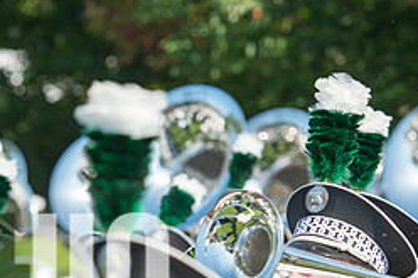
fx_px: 3667
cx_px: 42
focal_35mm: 316
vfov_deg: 4.3
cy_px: 291
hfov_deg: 6.5
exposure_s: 1/1000
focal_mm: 135
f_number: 4.5
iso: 200
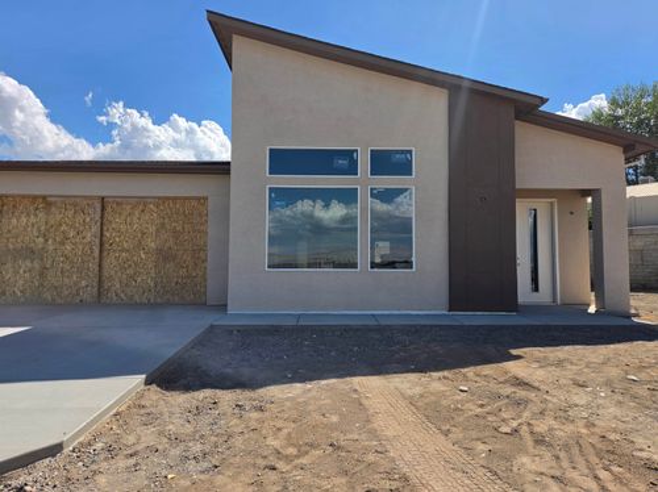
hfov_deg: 74.0
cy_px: 246
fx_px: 437
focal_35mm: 23
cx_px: 329
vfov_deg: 58.8
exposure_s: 1/5000
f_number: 1.8
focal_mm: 5.4
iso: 80
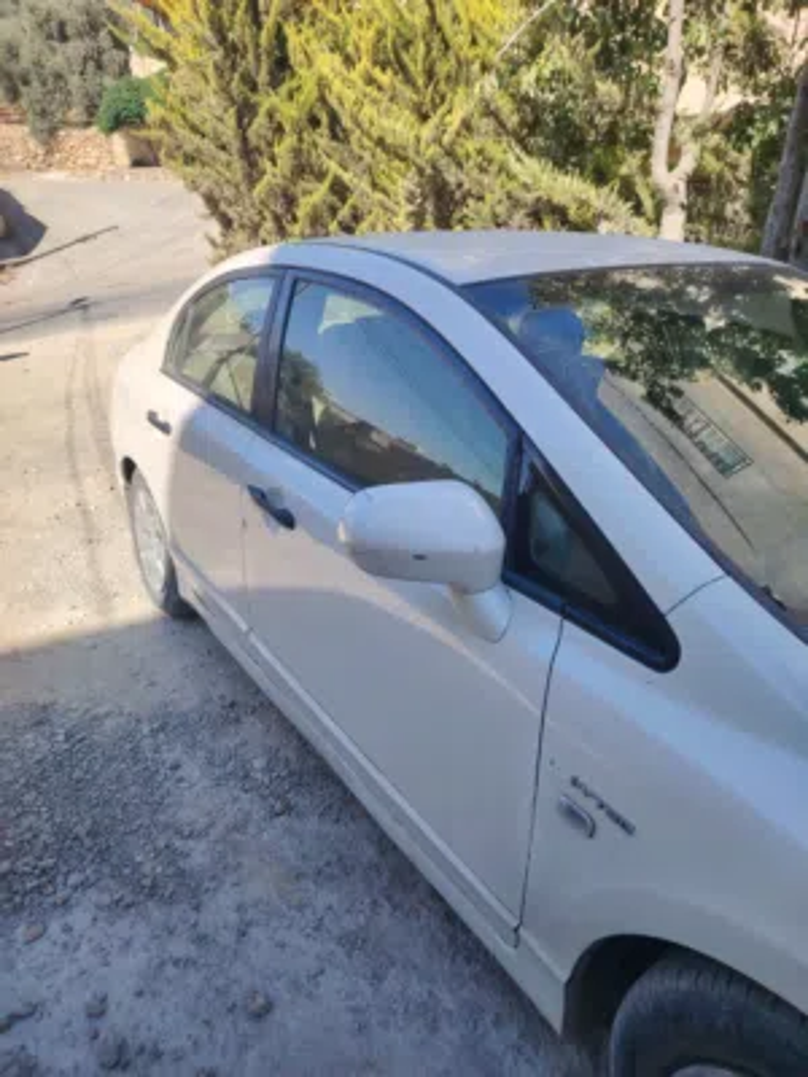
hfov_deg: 56.8
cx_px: 404
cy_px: 538
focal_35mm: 24
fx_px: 747
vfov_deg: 71.6
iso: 100
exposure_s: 1/679
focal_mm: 5.25
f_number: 1.75
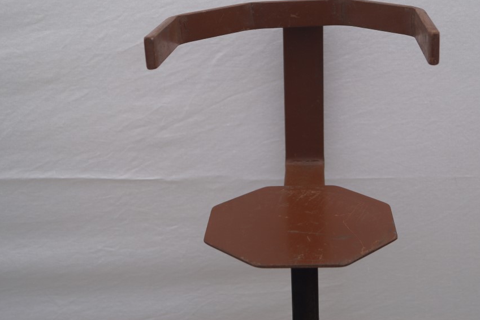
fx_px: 760
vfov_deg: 23.7
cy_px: 105
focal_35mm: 57
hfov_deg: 34.8
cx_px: 306
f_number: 4.5
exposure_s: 1/250
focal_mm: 28
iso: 100
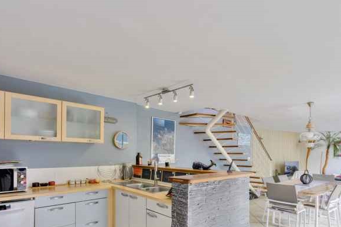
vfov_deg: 55.7
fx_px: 208
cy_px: 155
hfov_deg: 78.5
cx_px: 180
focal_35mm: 22
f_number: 8
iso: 800
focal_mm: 16
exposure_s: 1/80
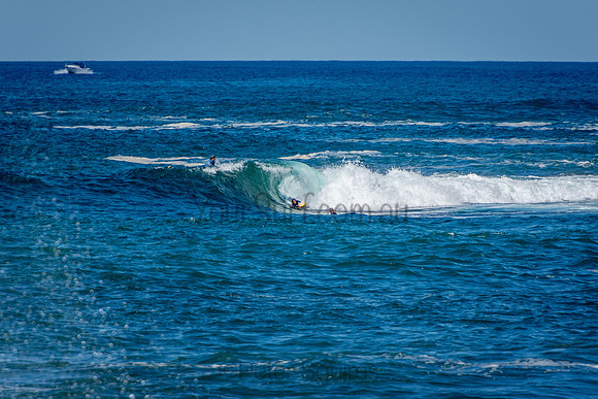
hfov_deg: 3.4
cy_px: 200
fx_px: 10209
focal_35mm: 614
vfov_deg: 2.2
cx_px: 299
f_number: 5.6
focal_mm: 400
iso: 360
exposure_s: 1/2000
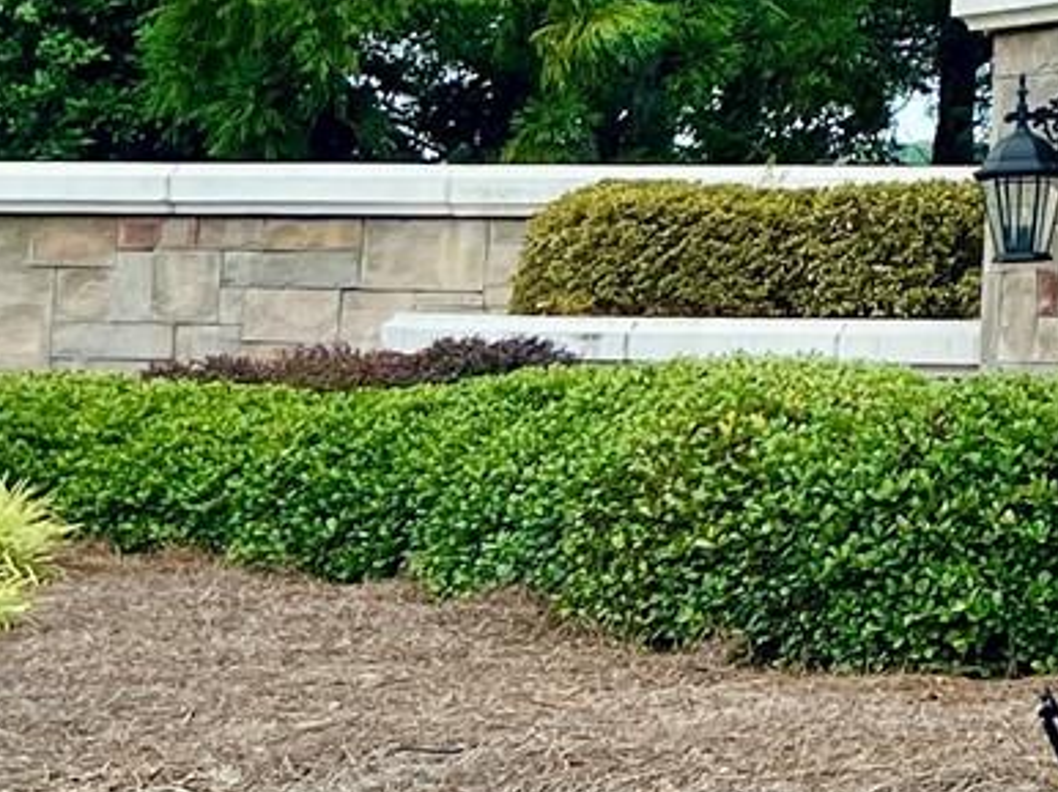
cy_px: -397
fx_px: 4215
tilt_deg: +9.1
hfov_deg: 13.2
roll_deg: -0.6
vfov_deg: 10.4
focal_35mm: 138
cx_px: 1776
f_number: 1.5
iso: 50
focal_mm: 5.7
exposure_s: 1/3704
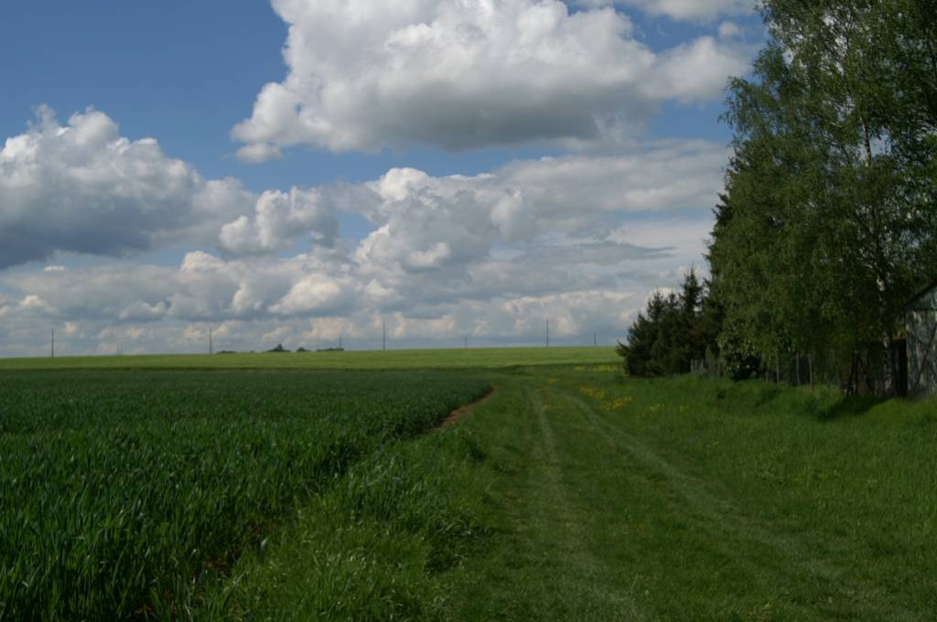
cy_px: 311
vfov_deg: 31.8
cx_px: 468
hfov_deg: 46.5
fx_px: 1092
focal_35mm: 42
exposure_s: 1/640
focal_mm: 28
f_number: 4.5
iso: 100
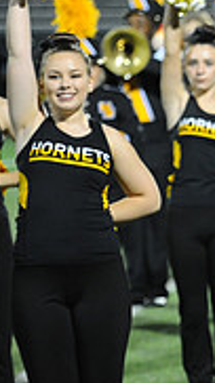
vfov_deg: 5.2
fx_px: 4248
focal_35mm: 418
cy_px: 210
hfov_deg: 2.9
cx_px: 592
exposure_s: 1/200
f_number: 2.8
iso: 4000
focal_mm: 125
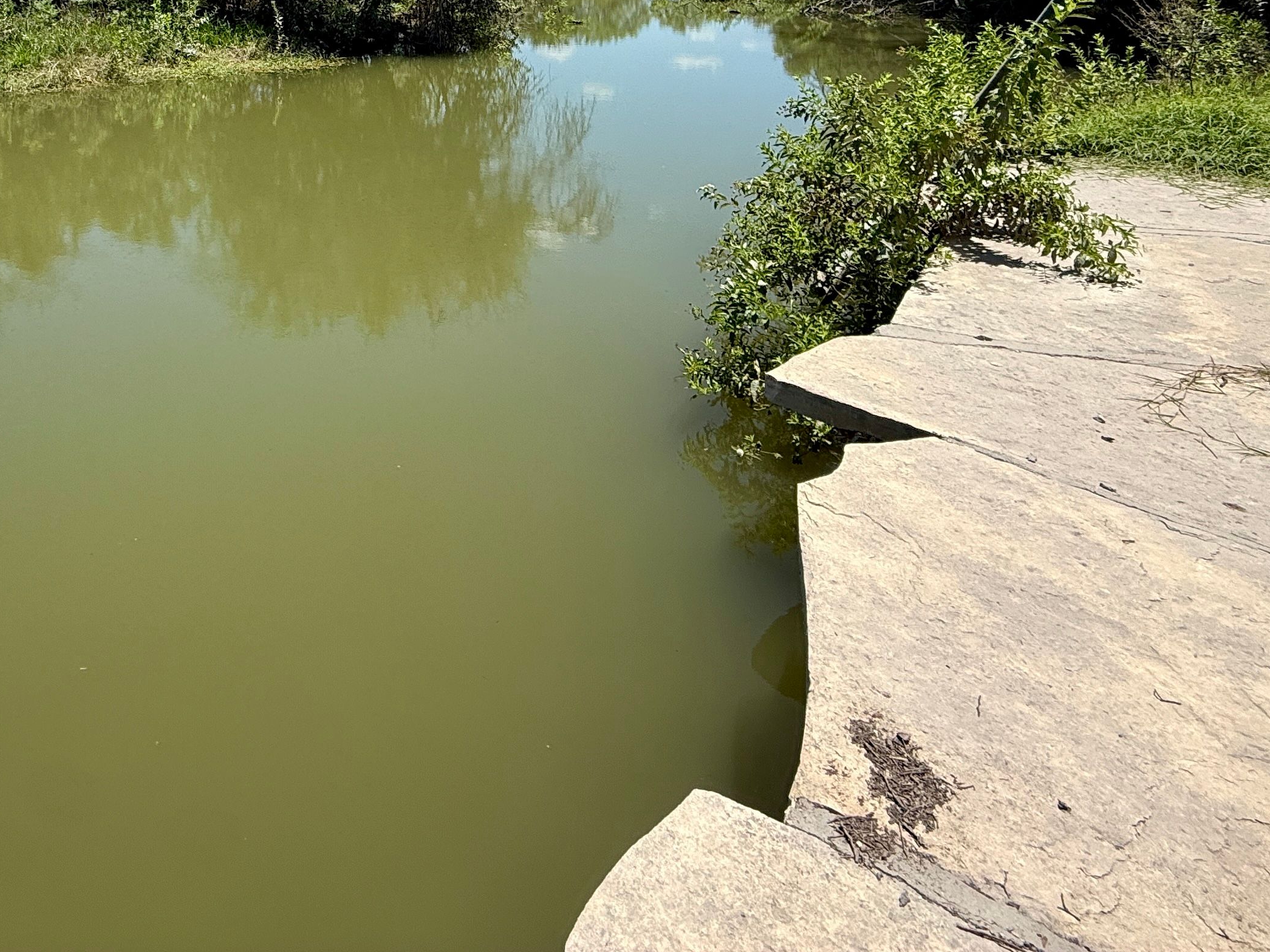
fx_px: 991
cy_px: 39
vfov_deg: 44.9
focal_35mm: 27
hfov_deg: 61.3
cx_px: 304
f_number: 2.2
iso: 50
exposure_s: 1/1698
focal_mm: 2.22
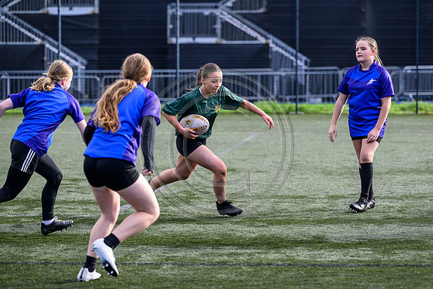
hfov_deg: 12.4
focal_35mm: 165
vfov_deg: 8.3
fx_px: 1985
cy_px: 144
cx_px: 216
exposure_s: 1/1600
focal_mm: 165
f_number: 4.5
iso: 1600
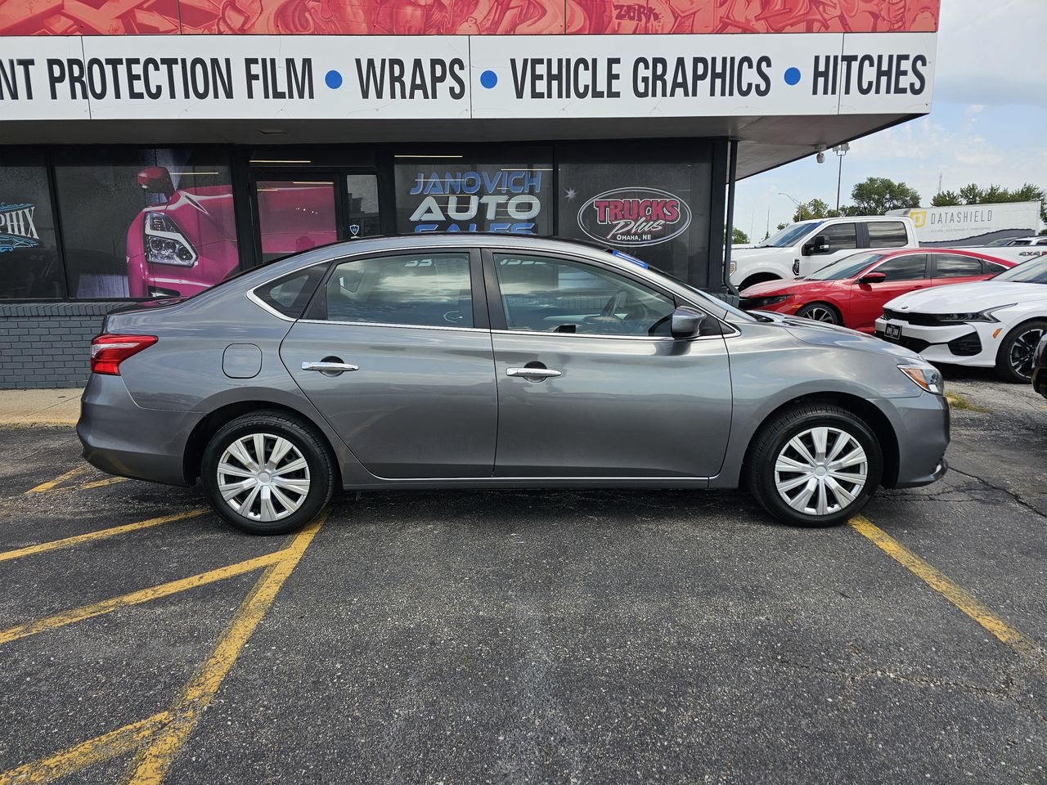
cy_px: 392
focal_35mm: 23
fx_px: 696
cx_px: 524
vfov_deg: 58.9
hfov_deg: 73.9
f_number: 1.7
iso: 10
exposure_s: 1/370
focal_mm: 6.3
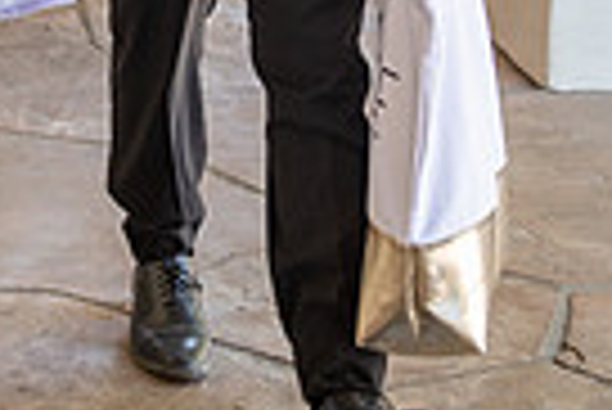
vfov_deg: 8.2
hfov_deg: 12.6
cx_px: 202
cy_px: -358
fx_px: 2757
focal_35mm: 162
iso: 200
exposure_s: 1/160
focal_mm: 38
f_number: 3.2
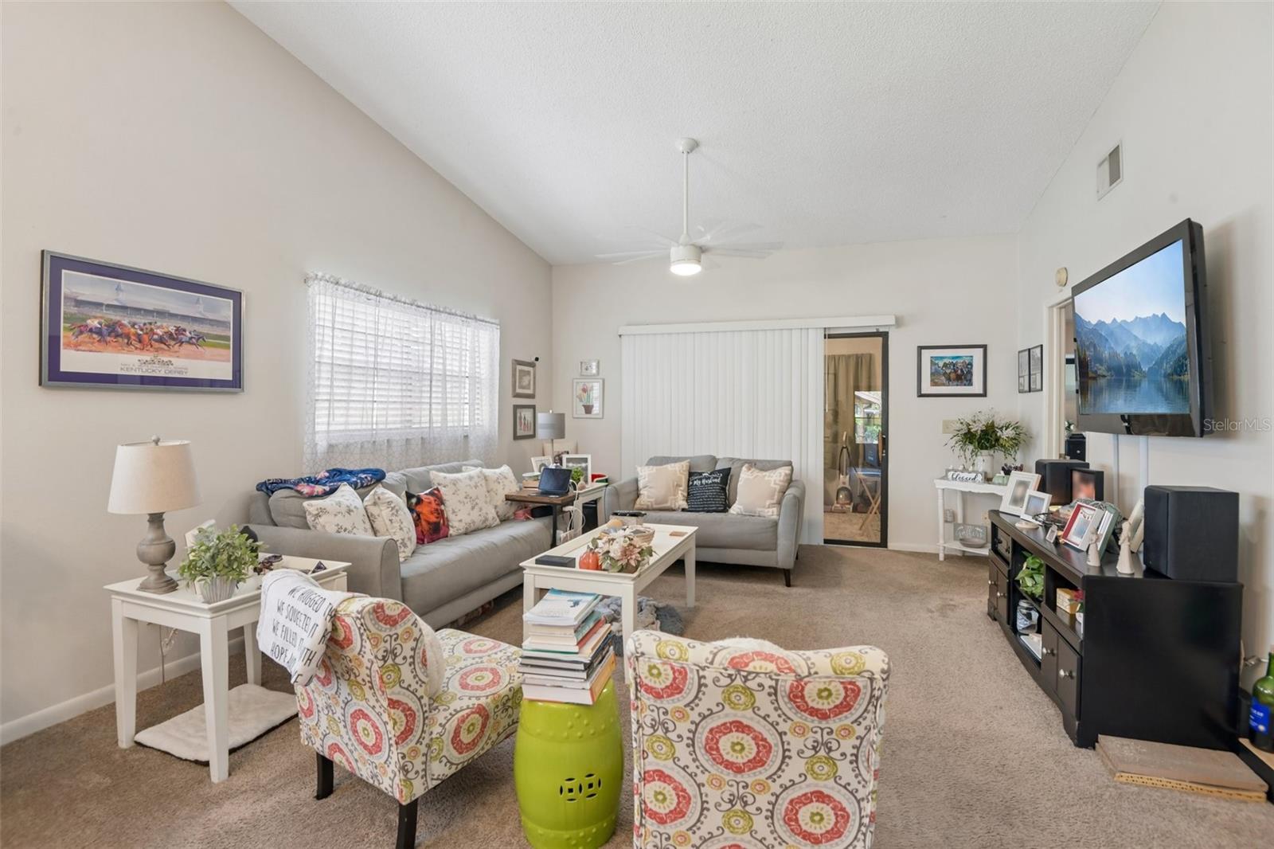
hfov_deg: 96.7
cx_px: 637
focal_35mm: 16
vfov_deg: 73.7
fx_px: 566
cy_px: 424
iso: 400
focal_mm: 16
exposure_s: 1/10
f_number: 8
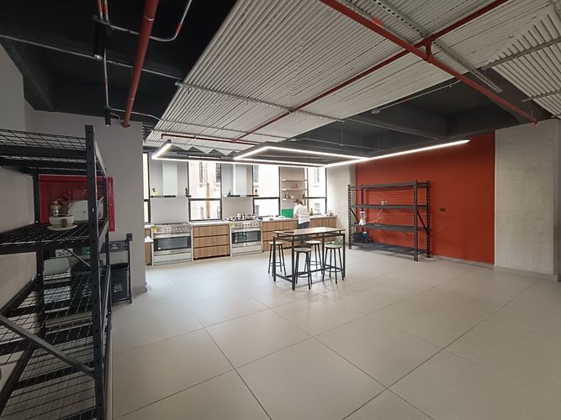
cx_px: 280
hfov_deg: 94.5
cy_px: 210
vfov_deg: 78.1
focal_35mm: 16
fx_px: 259
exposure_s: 1/60
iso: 251
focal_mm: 1.66
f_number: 2.2
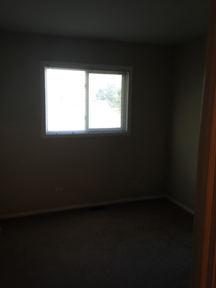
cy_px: 144
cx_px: 108
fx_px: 275
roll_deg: -2.3
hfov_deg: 42.9
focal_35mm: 33
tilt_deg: -10.2
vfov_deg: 55.4
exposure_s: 1/30
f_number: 2.4
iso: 50
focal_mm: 4.12
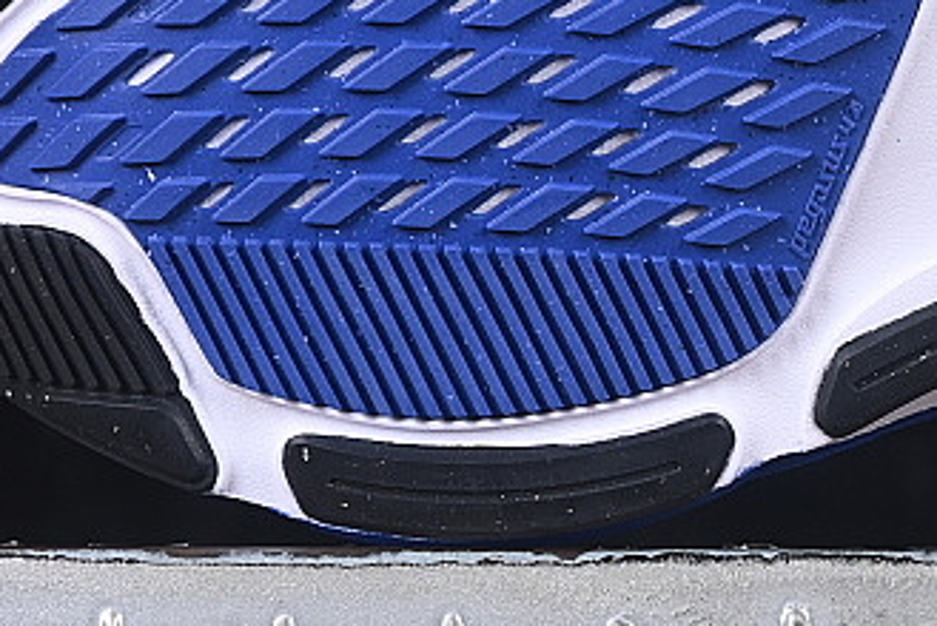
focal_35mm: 246
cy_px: -88
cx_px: 980
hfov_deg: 8.3
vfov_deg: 5.6
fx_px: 6408
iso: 160
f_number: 7.1
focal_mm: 50
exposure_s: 1/80
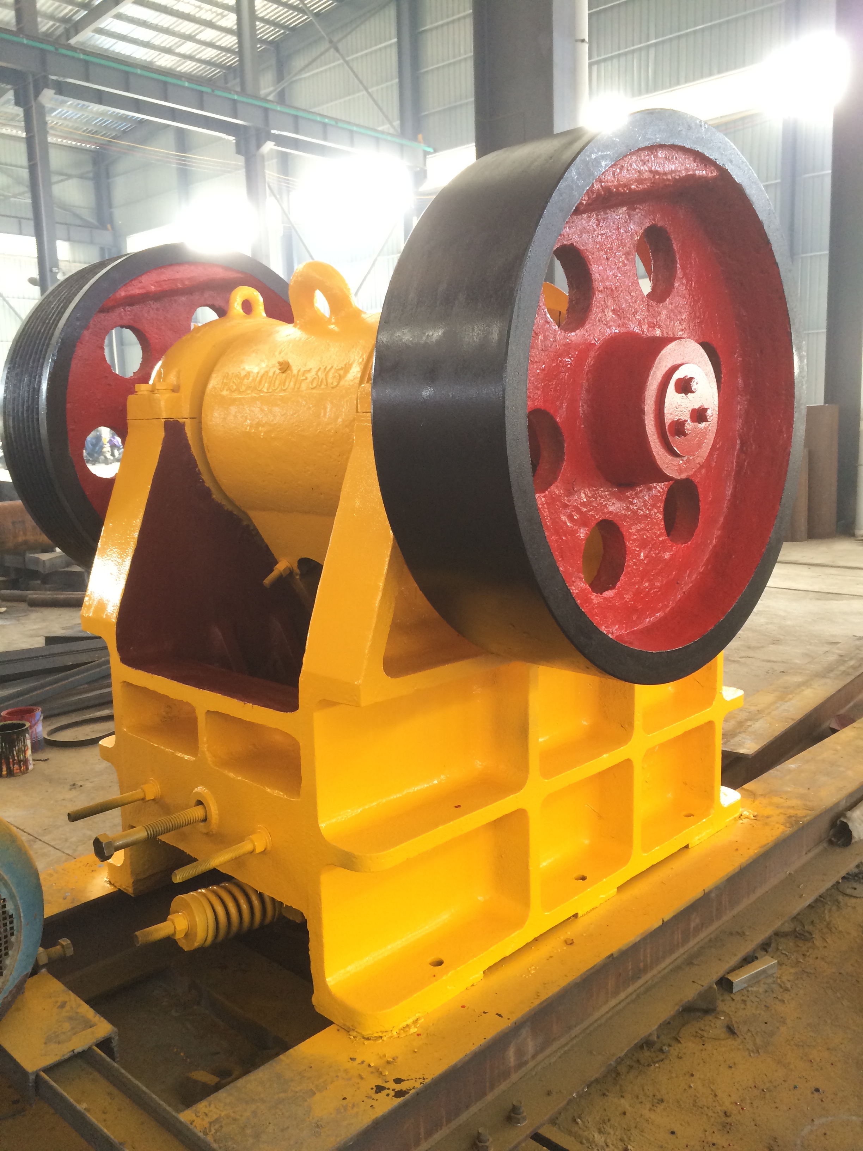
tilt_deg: -9.4
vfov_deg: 61.7
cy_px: 576
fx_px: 964
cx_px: 432
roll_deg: +3.7
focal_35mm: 29
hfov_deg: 48.2
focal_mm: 4.15
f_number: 2.2
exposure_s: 1/30
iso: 64
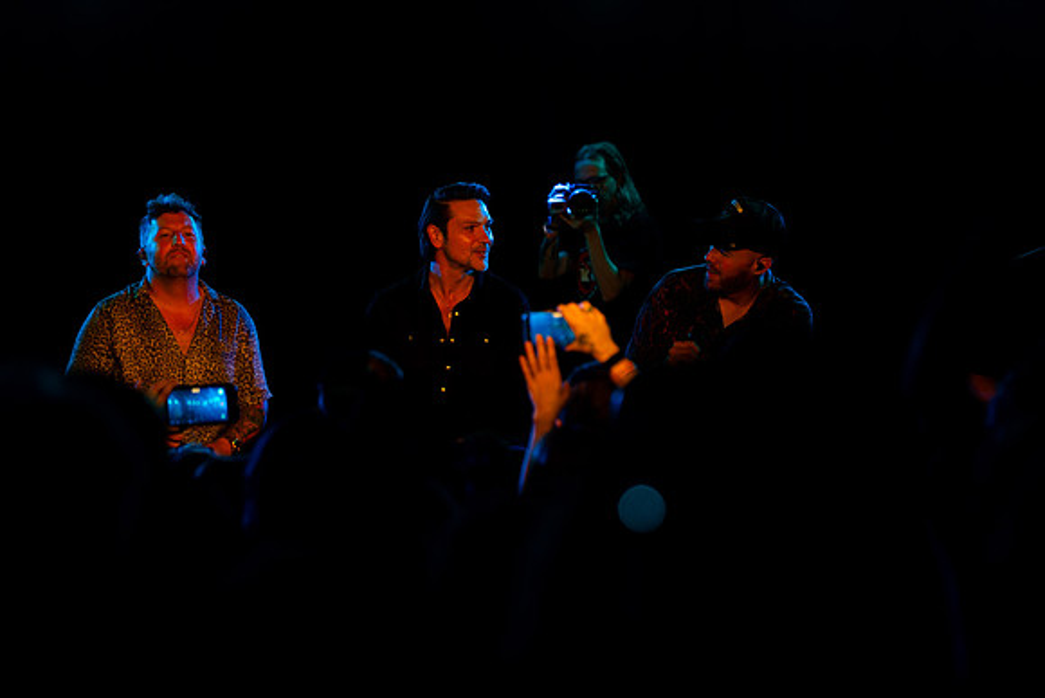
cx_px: 474
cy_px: 349
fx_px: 5711
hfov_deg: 10.5
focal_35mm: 197
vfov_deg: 7.0
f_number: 3.5
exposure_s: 1/250
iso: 640
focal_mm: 180
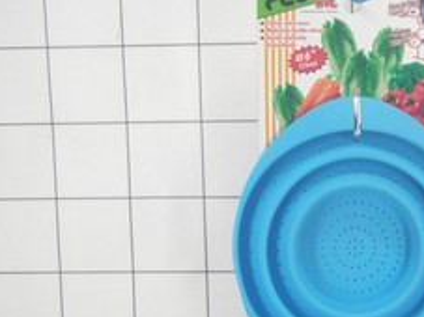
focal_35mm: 90
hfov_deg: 21.4
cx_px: 366
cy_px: 188
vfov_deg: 16.4
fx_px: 1102
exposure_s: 1/40
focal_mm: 9.13
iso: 160
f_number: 4
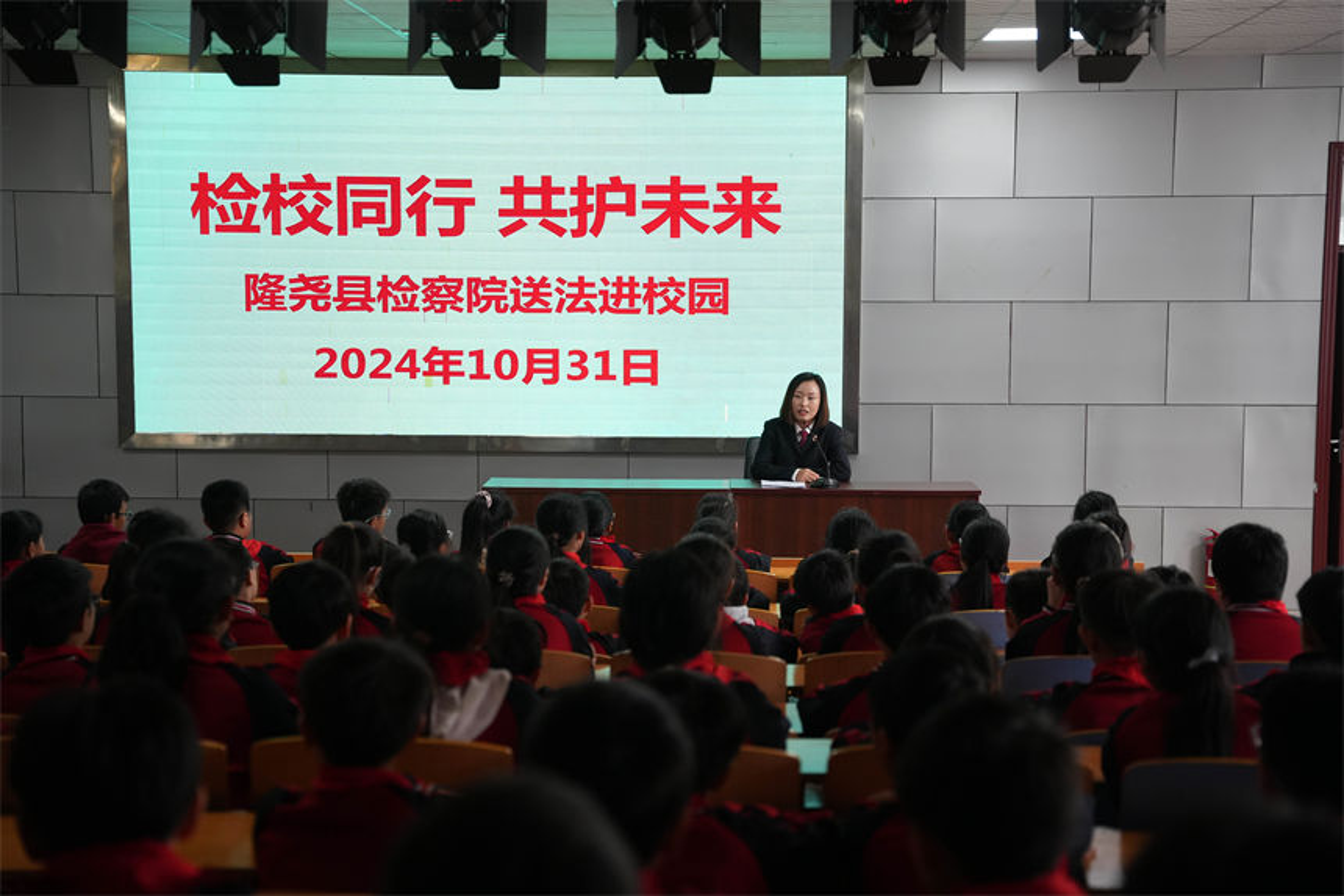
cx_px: 672
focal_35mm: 55
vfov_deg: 24.7
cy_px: 448
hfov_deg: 36.4
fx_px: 2042
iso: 1600
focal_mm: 54.7
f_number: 2.8
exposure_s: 1/320
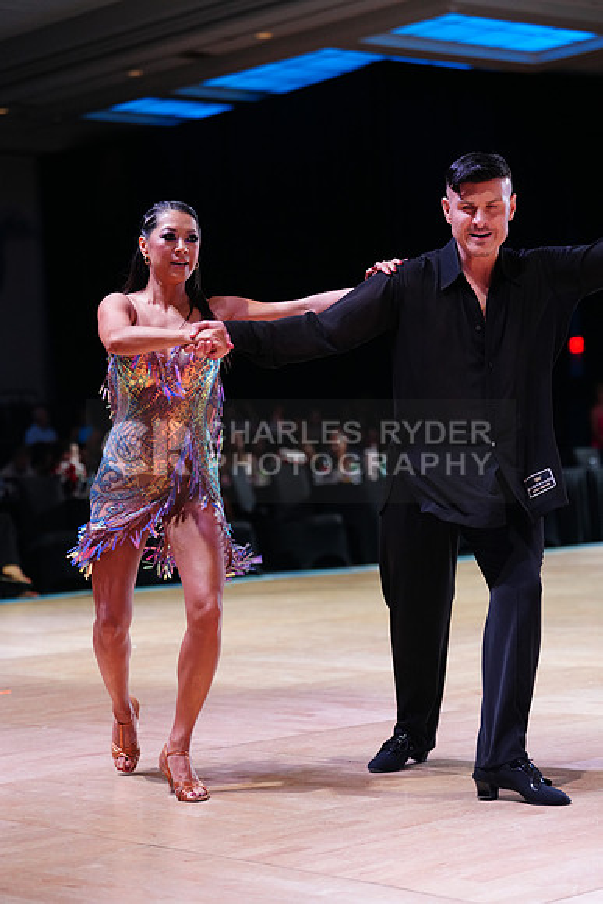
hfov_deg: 17.3
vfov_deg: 25.7
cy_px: 452
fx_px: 1984
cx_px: 302
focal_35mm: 79
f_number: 2.8
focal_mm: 79
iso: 2000
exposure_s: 1/320
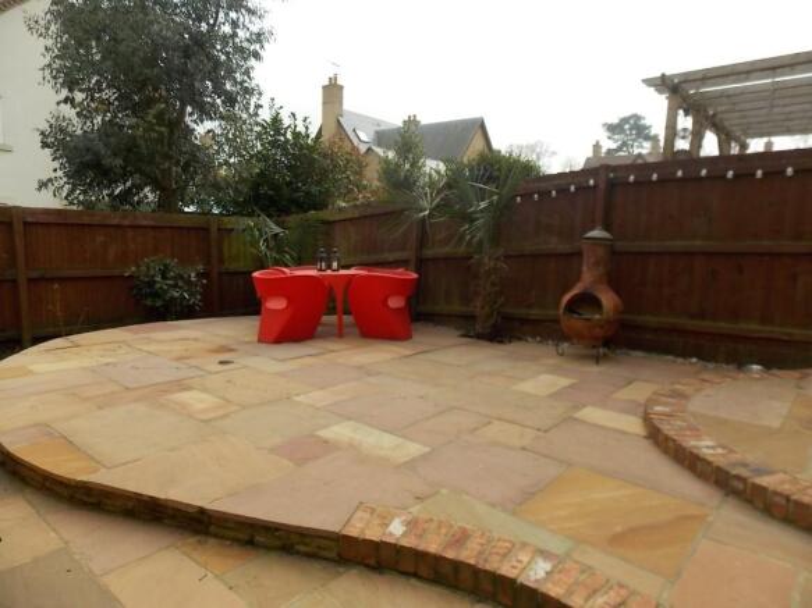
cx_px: 406
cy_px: 304
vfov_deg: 58.9
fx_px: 539
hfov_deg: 73.9
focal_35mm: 23
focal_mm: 4
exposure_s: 1/640
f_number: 3.1
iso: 80
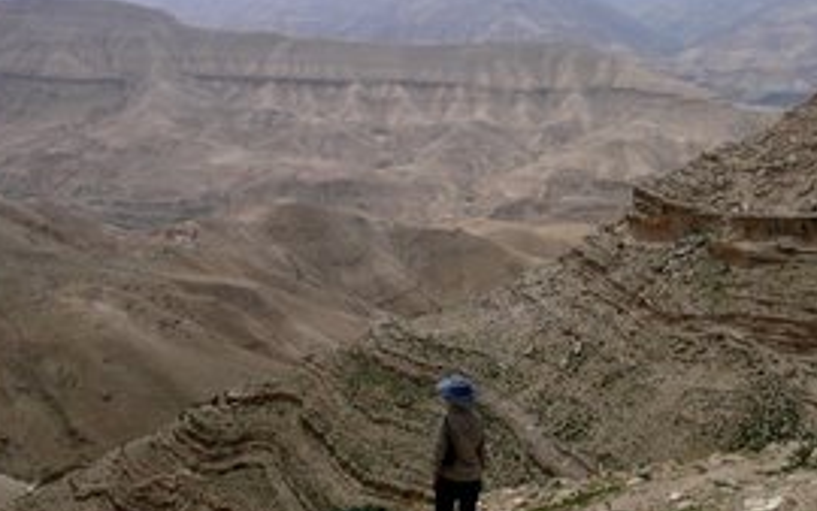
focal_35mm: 57
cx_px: 520
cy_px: 204
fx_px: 1270
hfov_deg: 35.4
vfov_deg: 22.7
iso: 100
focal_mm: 4.7
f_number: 8
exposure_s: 1/500
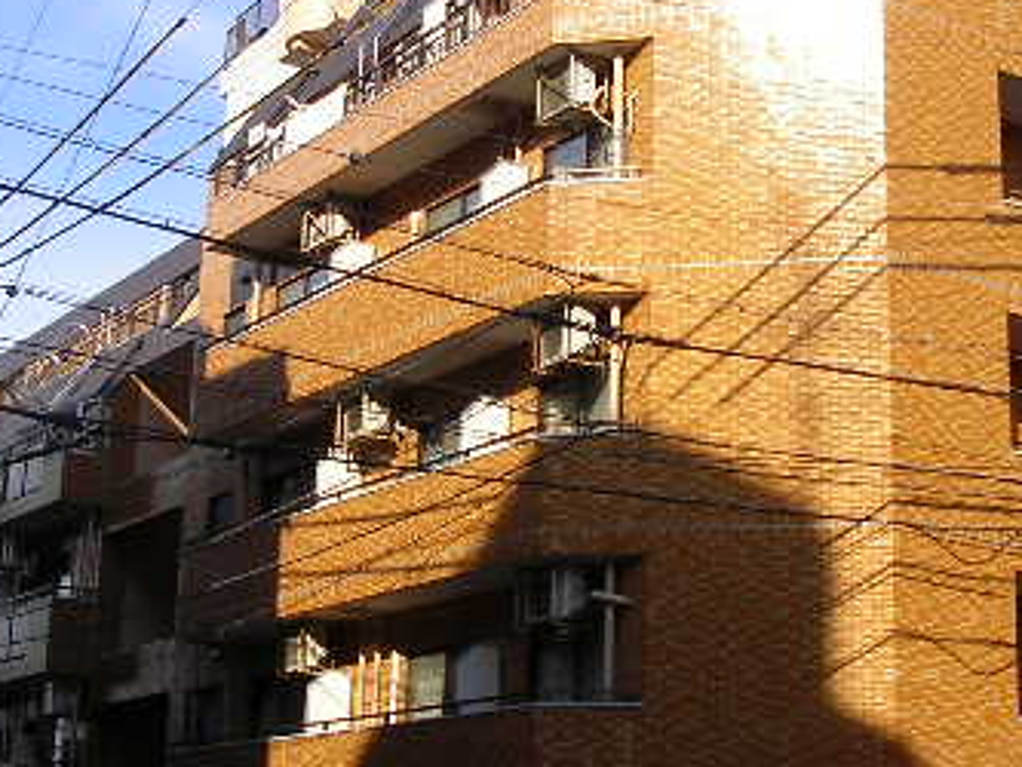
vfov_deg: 20.1
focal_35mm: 73
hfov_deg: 26.6
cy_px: 276
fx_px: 2156
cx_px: 396
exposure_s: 1/500
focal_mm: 5.8
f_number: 4.1
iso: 71
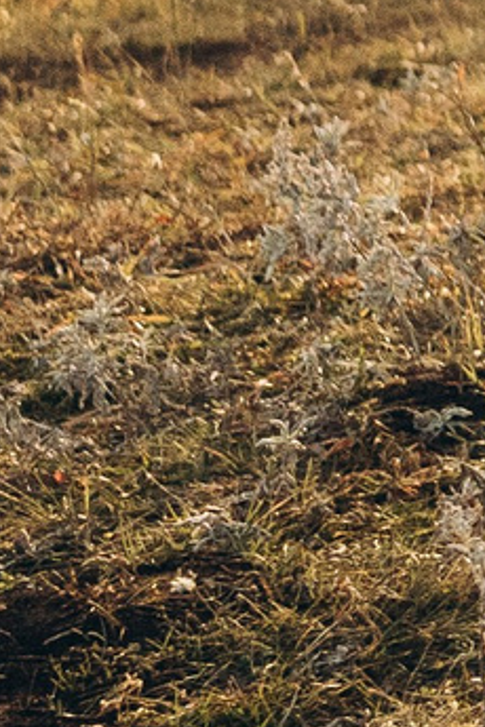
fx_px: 5961
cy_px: -758
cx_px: 2721
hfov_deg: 4.0
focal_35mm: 295
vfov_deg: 6.7
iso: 400
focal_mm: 35
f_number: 2.2
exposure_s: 1/2500
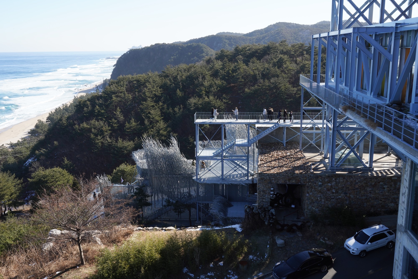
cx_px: 209
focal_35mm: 37
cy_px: 140
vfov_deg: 36.0
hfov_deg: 51.9
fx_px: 430
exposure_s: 1/100
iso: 400
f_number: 20
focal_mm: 37
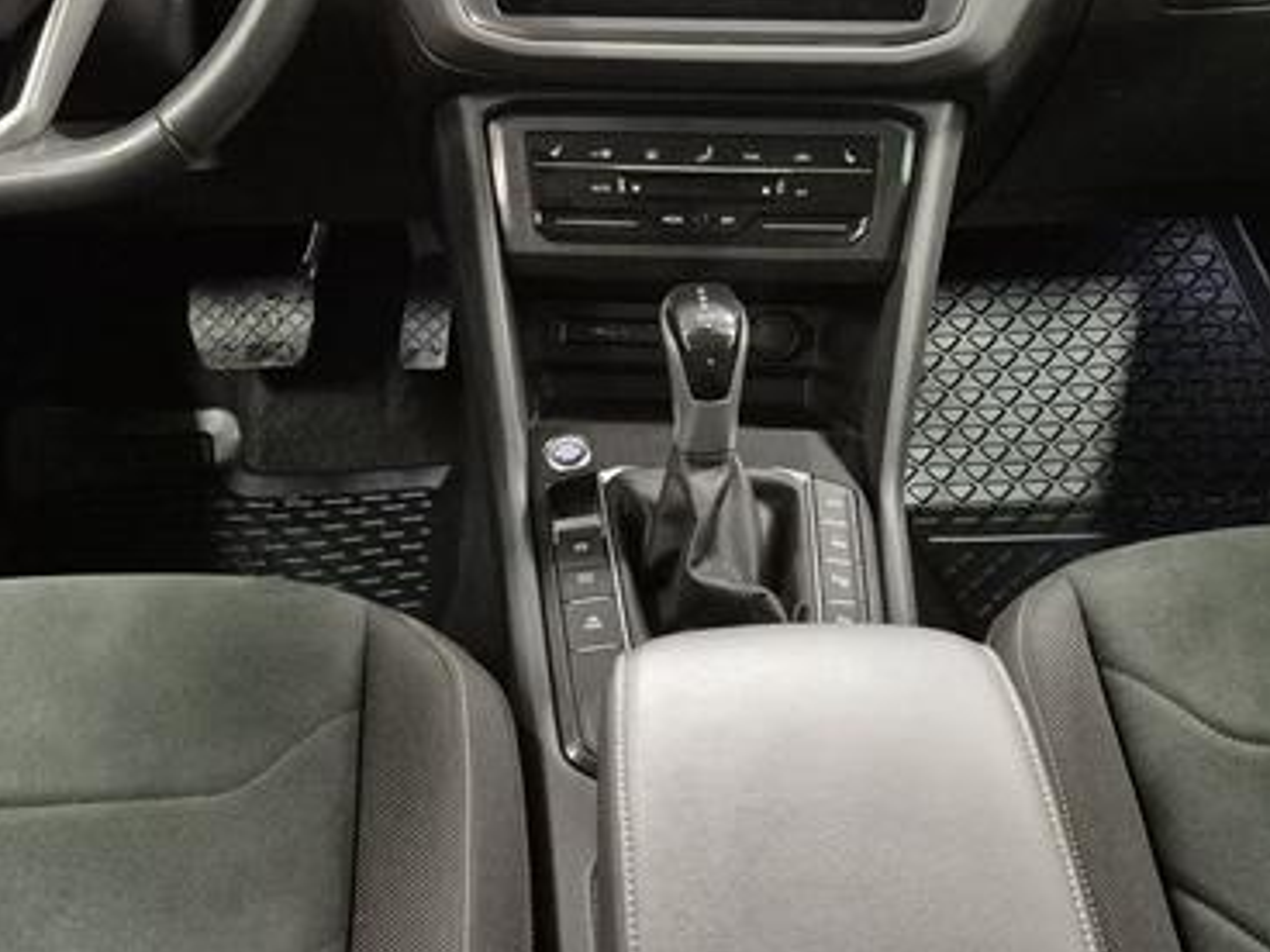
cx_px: 597
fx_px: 1834
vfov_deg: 28.8
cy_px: 283
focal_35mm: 50
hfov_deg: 38.2
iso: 2000
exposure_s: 1/100
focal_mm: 5.4
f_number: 1.8
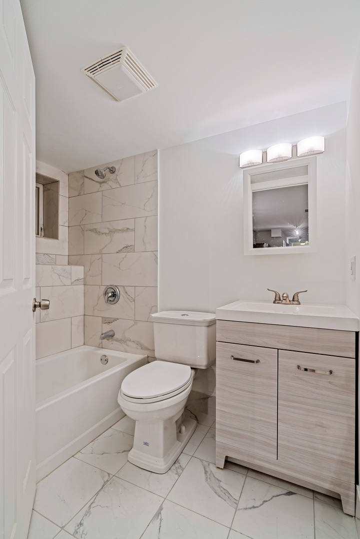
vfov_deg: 96.7
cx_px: 180
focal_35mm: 16
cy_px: 270
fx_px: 240
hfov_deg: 73.7
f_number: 10
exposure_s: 1
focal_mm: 16
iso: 200
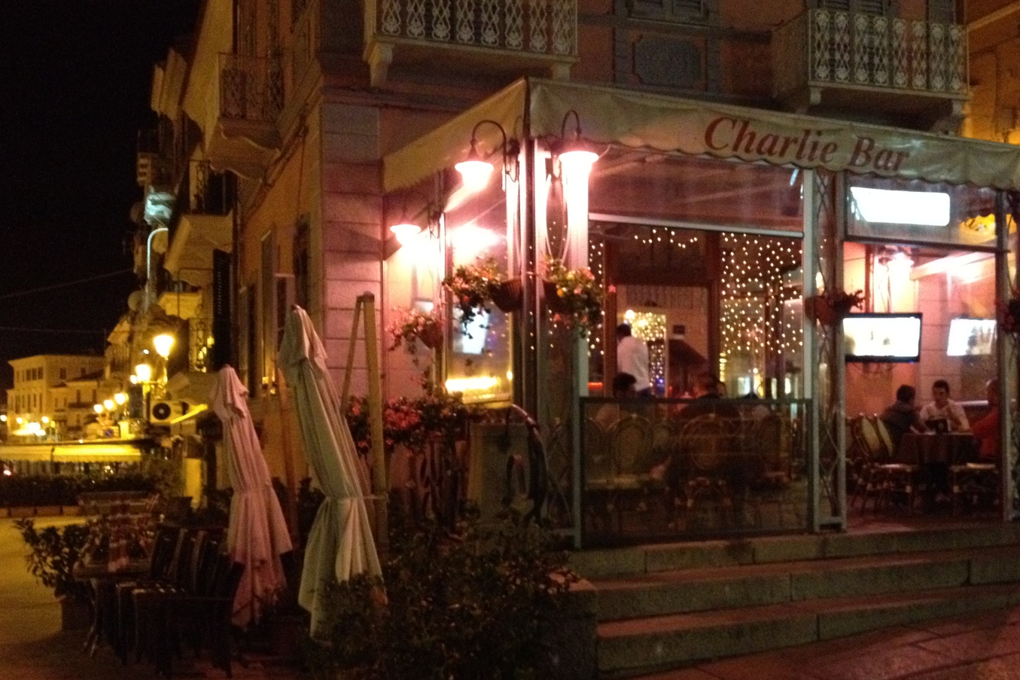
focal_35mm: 43
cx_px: 581
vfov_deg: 31.1
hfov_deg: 45.3
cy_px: 414
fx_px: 1218
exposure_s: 1/15
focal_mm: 4.28
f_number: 2.4
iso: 800
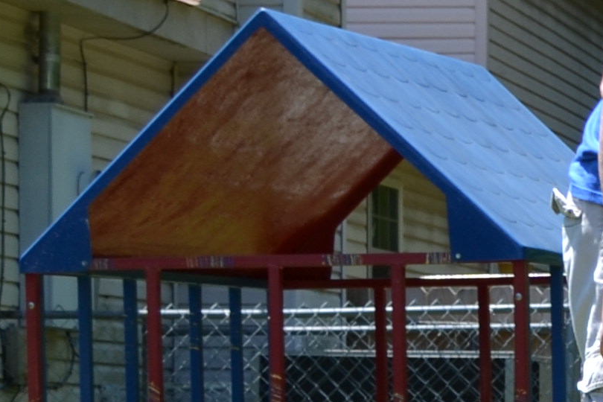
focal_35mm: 222
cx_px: 1410
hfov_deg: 8.5
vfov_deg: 6.2
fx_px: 3718
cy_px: 482
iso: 100
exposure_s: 1/250
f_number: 5.6
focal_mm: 26
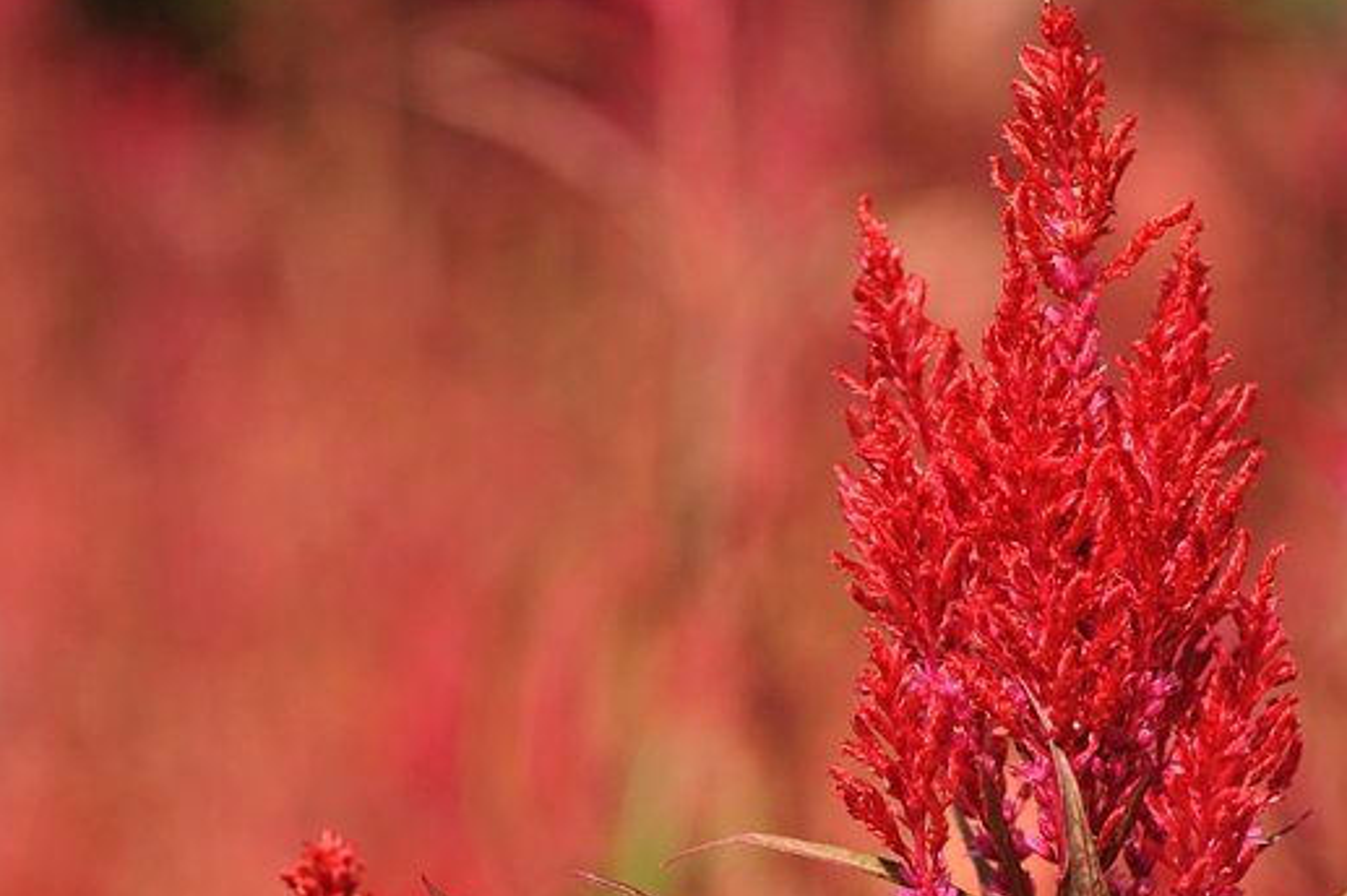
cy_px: 570
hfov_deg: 9.9
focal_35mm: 208
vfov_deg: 6.6
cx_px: 737
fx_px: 7777
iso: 200
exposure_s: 1/1250
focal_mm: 135
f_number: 4
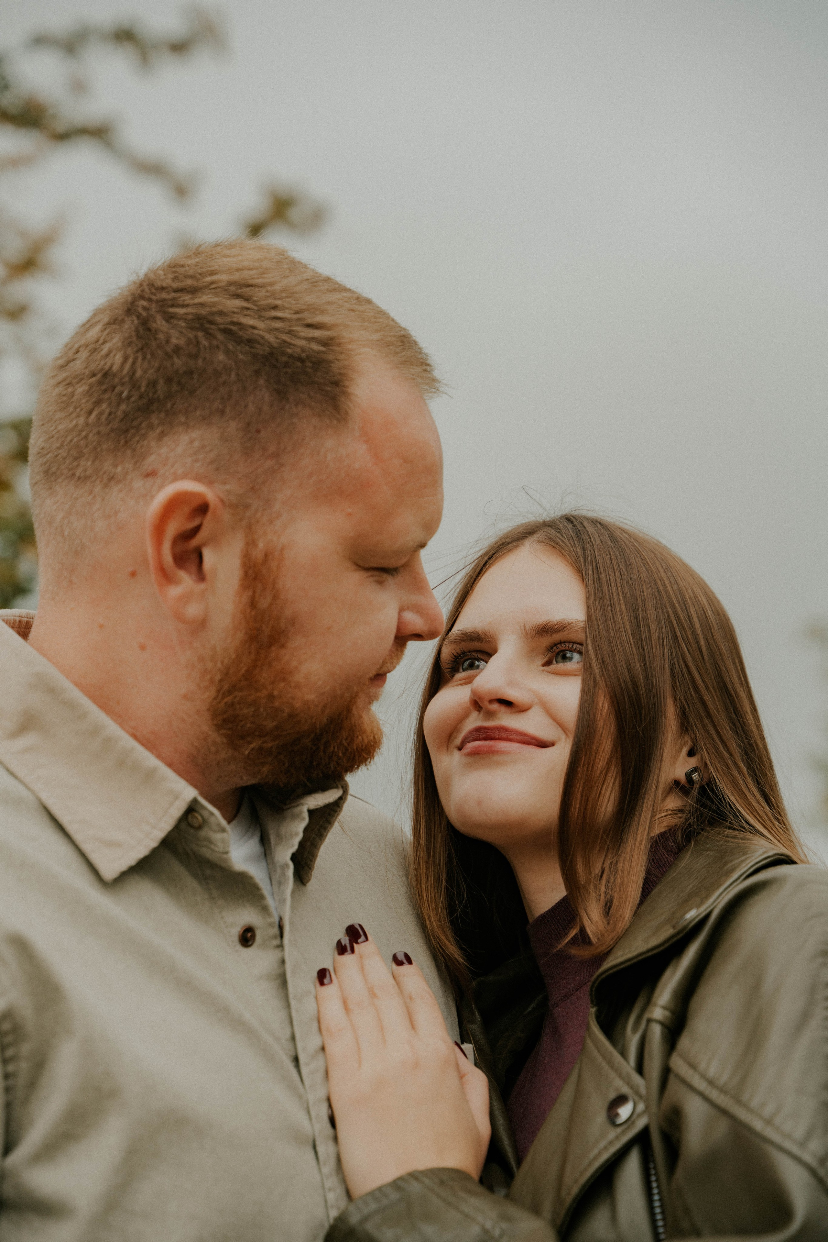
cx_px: 414
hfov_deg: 20.3
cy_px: 621
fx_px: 2310
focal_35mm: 67
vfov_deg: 30.1
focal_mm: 67
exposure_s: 1/160
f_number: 4.5
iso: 250
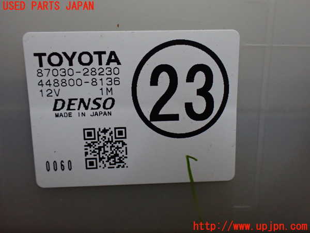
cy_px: 116
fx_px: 269
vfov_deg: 46.8
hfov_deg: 60.0
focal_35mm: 30
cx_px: 155
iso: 800
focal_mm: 5.4
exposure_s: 1/60
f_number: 2.3
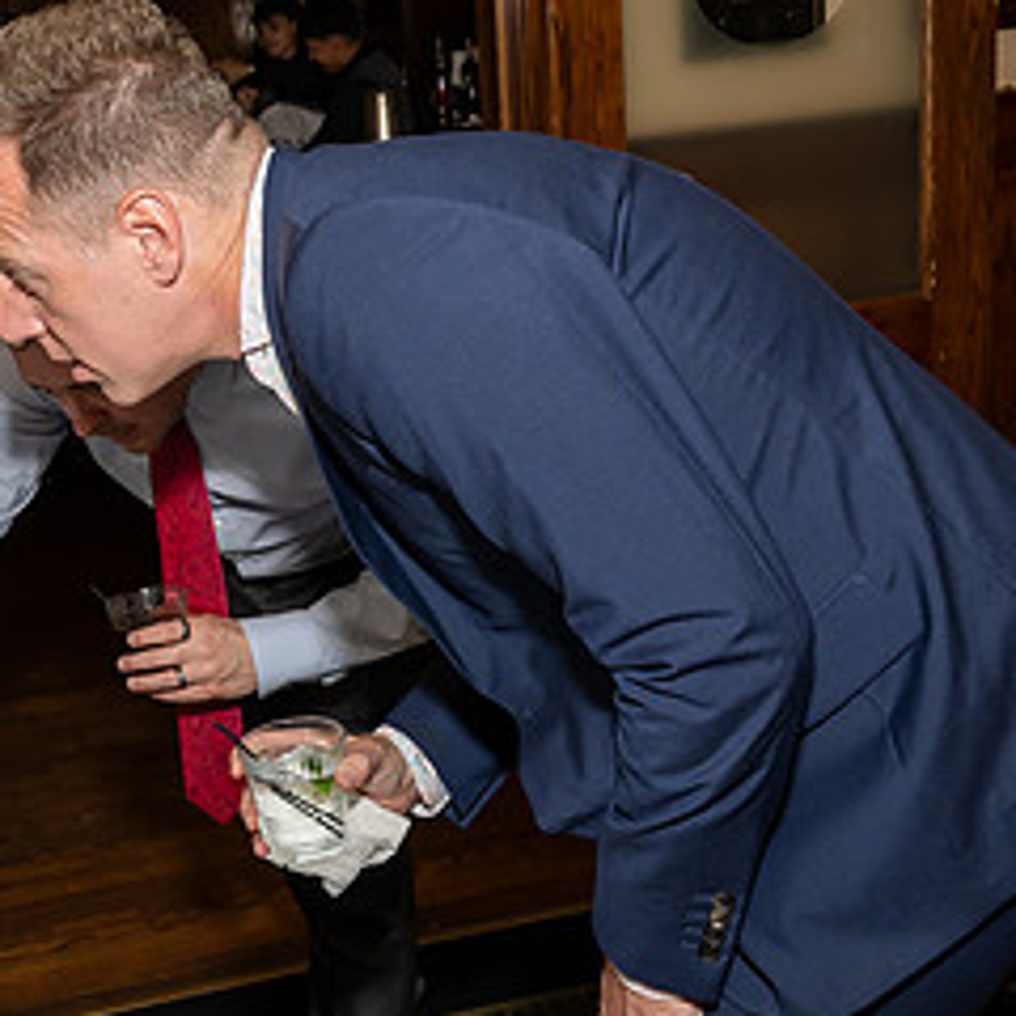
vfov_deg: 30.6
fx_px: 1860
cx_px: 76
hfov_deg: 29.2
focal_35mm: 56
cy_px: 533
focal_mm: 24
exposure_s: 1/250
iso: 500
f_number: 7.1
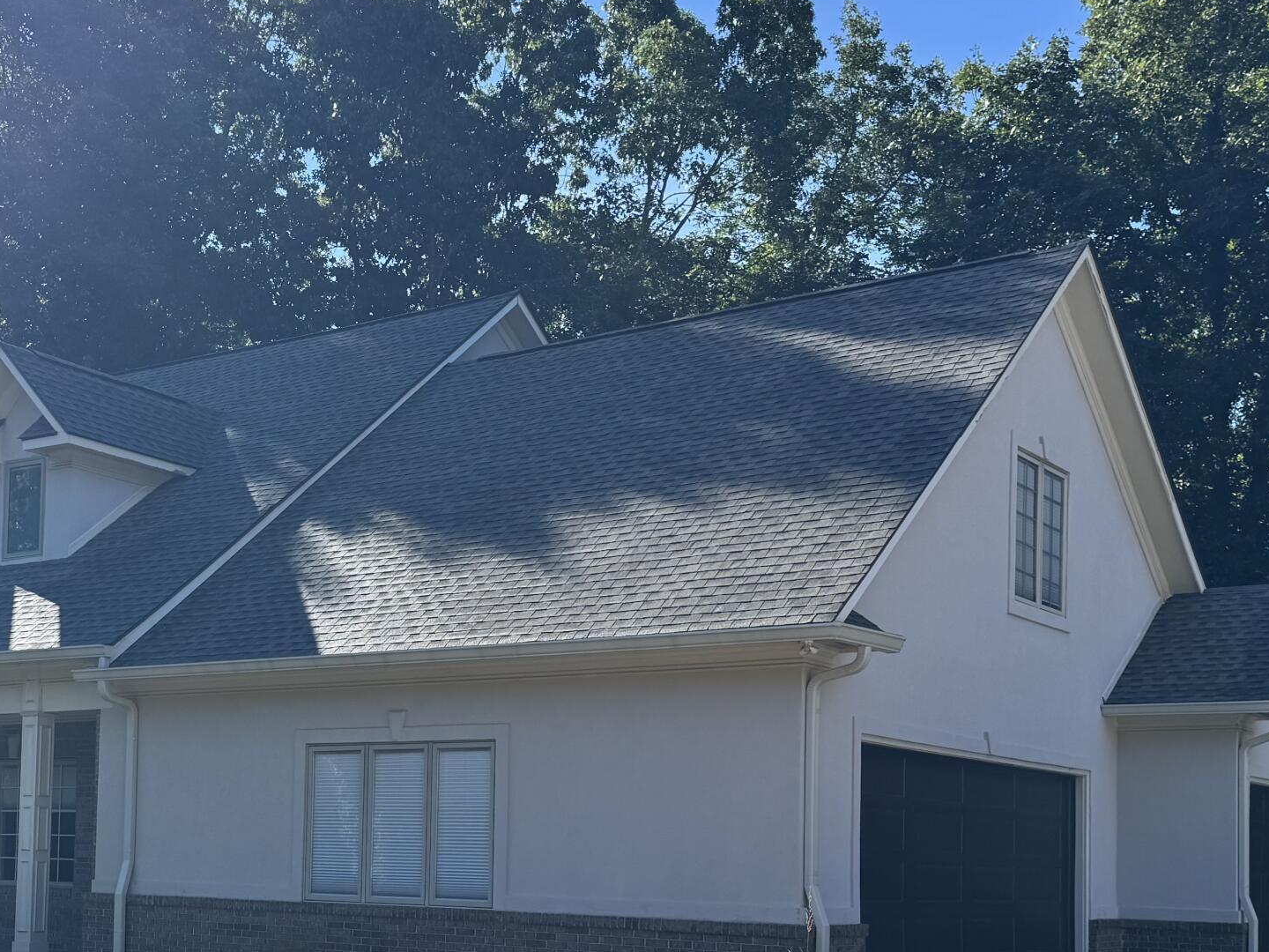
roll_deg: -1.0
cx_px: 403
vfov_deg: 28.5
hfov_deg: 37.7
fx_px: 1833
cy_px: 760
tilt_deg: +3.1
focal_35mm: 50
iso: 80
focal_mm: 6.76
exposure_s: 1/1923
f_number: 1.78
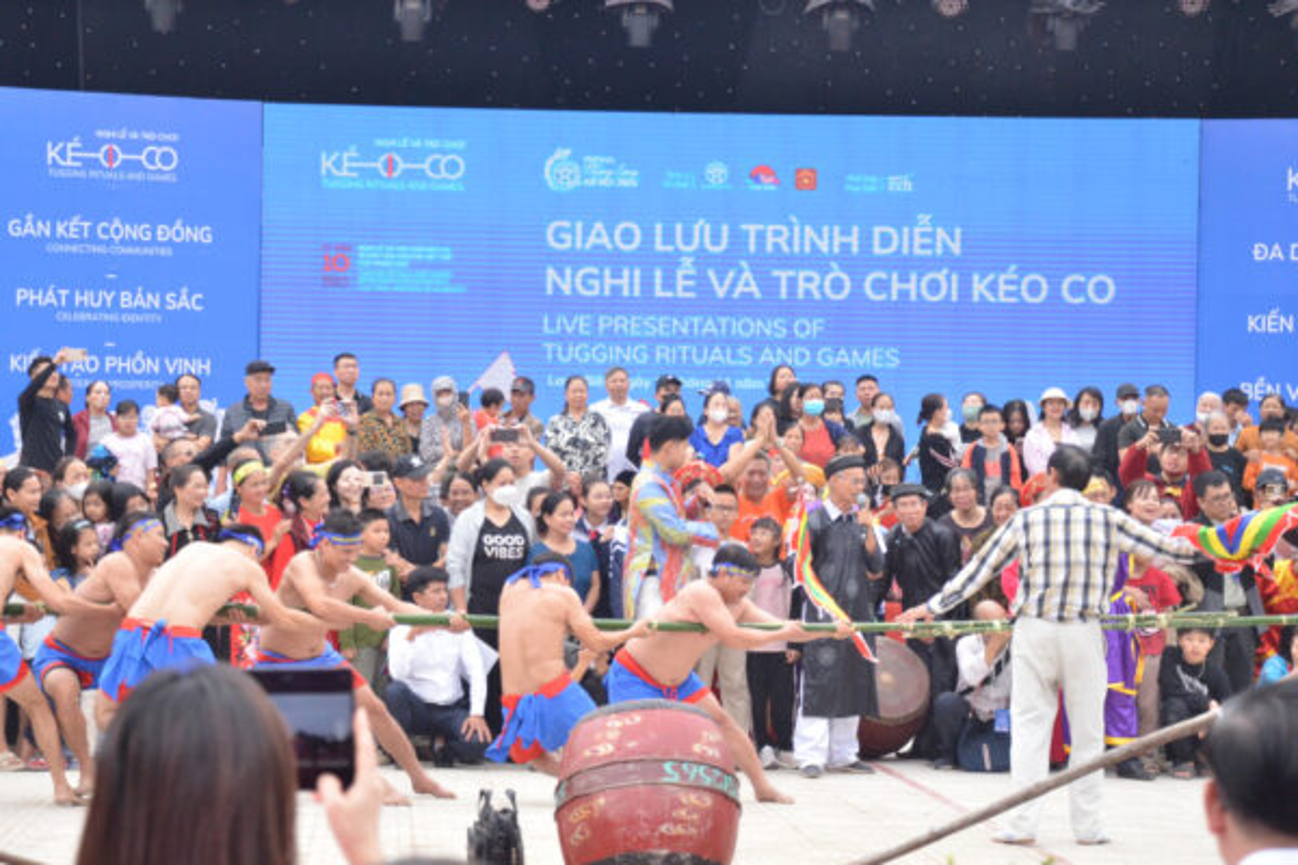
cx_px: 649
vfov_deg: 15.7
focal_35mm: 87
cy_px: 432
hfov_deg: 23.4
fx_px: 3137
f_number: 5.6
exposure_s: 1/1250
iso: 2000
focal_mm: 58
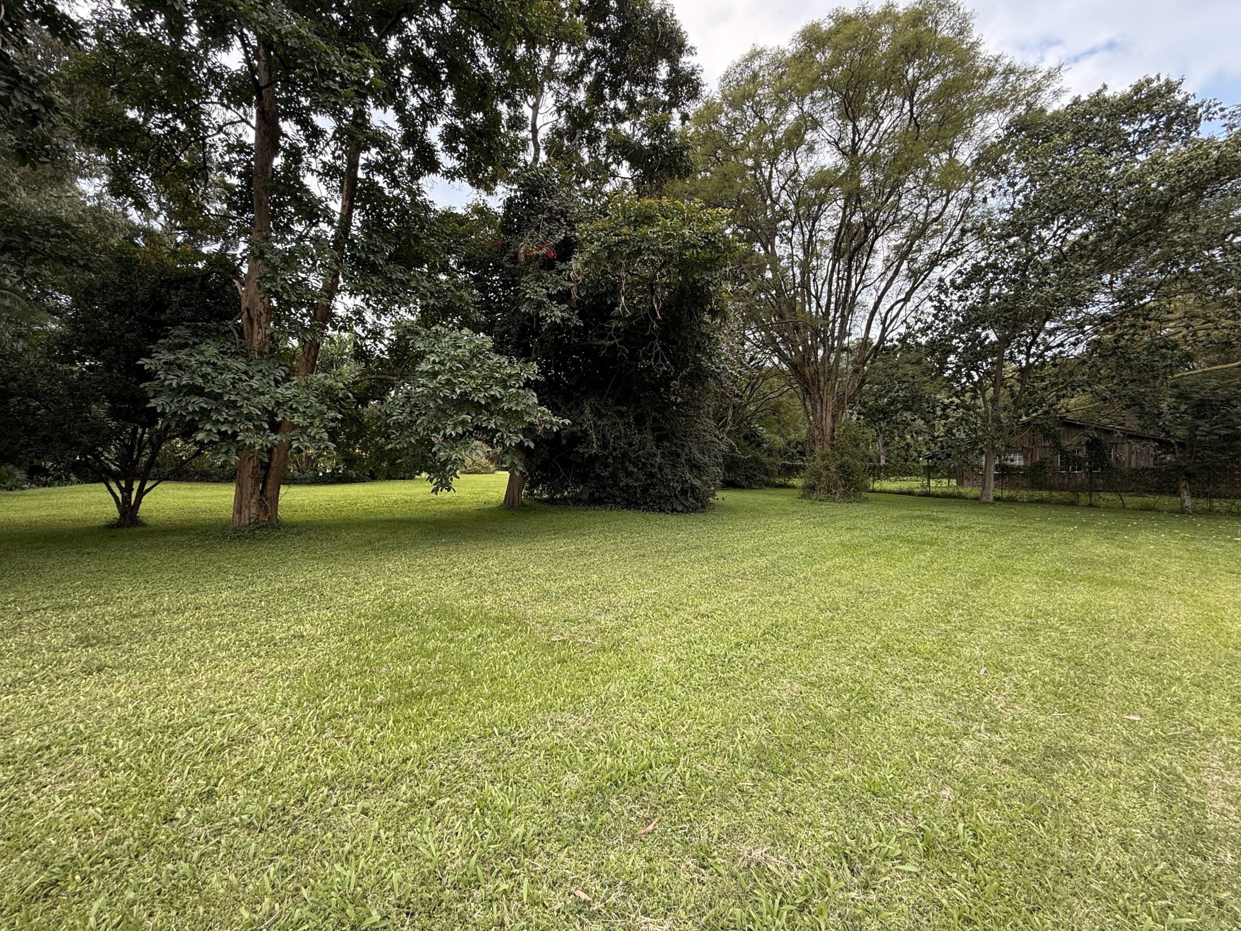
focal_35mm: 15
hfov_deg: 98.2
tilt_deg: +2.9
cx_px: 609
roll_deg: -1.5
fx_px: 538
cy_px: 473
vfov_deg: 81.7
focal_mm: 2.22
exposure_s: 1/298
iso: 50
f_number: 2.2
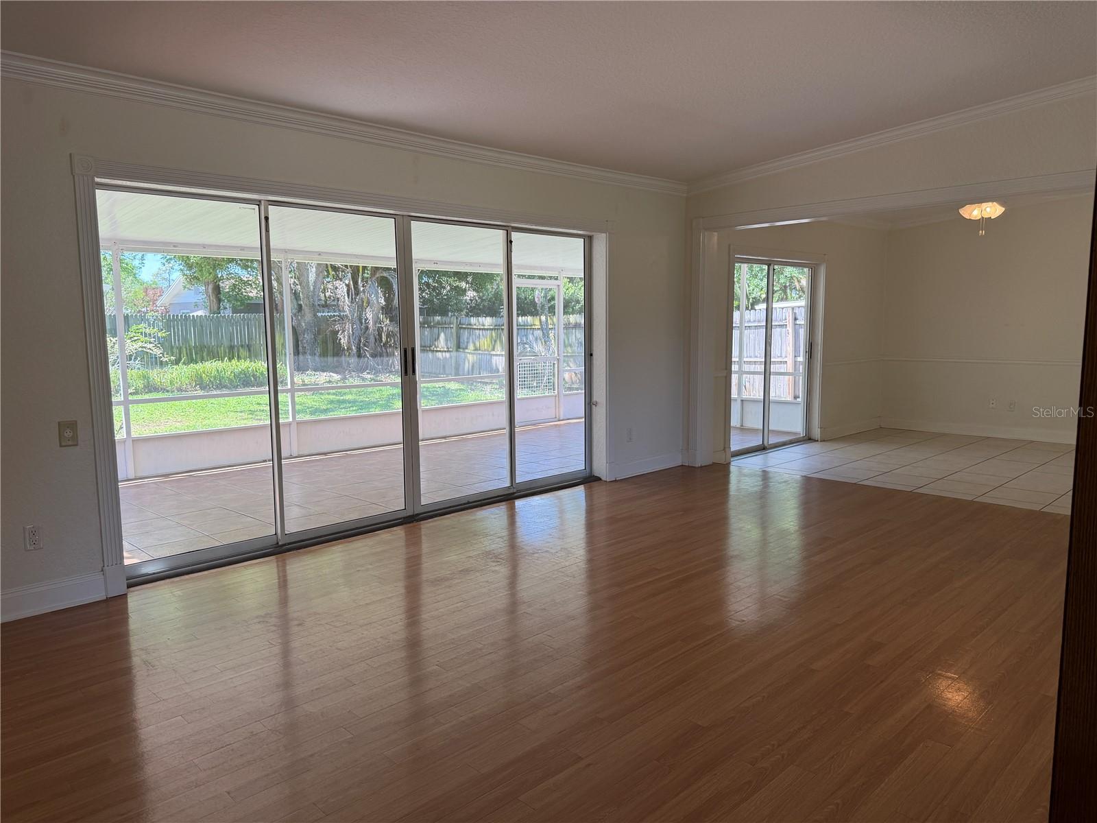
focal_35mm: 24
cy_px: 412
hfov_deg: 71.6
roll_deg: +0.9
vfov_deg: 56.8
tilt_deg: -6.7
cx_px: 548
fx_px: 761
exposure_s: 1/169
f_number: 1.78
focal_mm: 6.76
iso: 64
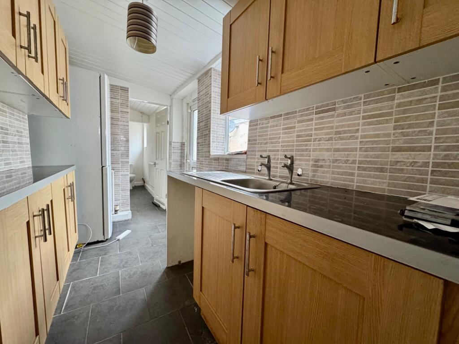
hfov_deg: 102.1
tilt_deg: -4.3
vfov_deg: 85.7
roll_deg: -1.3
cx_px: 230
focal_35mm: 14
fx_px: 186
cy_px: 172
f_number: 2.2
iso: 320
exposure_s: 1/65
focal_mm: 2.22
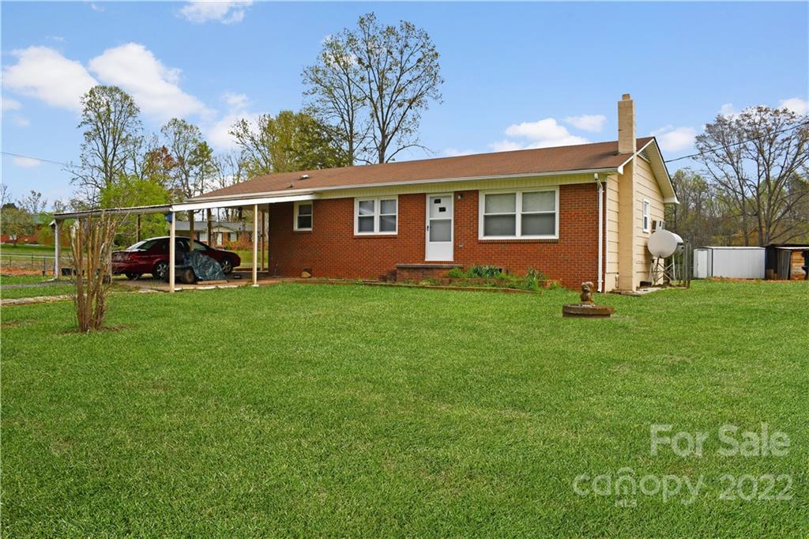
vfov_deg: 47.9
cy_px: 270
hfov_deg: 67.4
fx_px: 607
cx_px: 404
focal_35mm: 27
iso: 100
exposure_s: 1/250
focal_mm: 18
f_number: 8
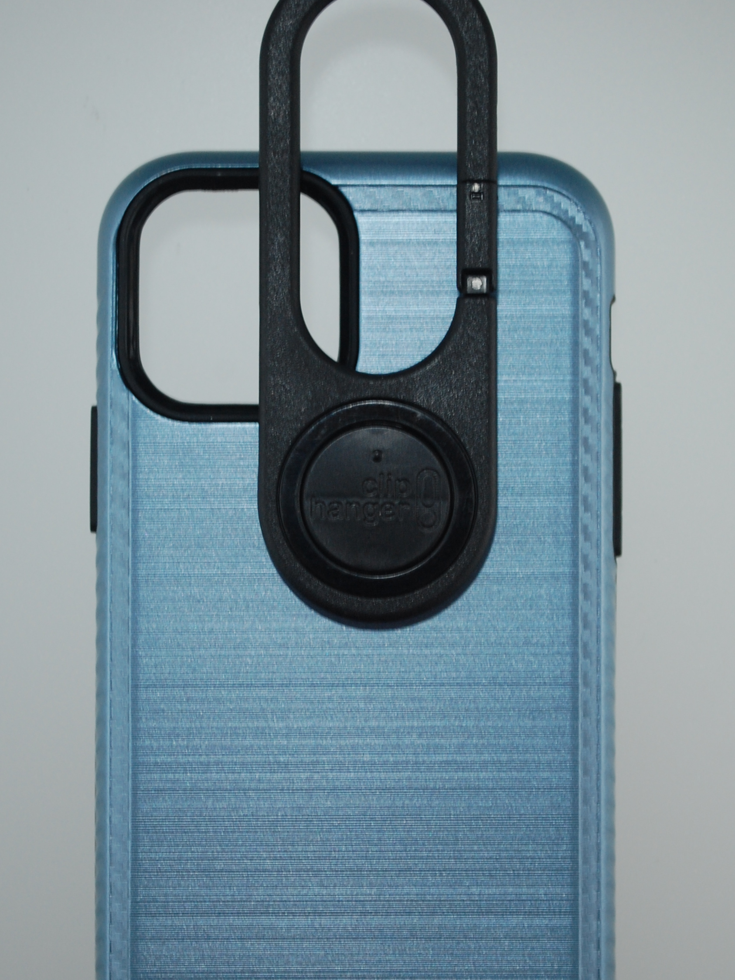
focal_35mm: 81
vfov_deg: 24.1
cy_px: 547
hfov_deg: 18.2
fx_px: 2293
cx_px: 398
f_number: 5.3
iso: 400
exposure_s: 1/40
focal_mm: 42
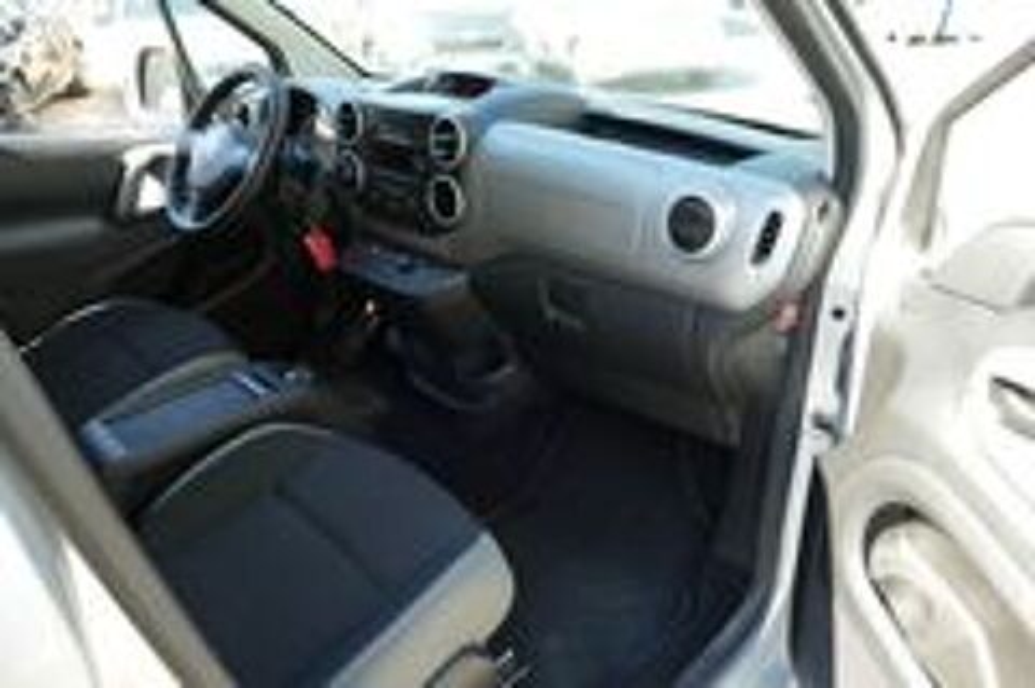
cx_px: 518
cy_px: 344
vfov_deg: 51.2
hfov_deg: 71.6
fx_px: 718
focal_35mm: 25
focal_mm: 9.12
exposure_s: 1/100
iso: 125
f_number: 2.8
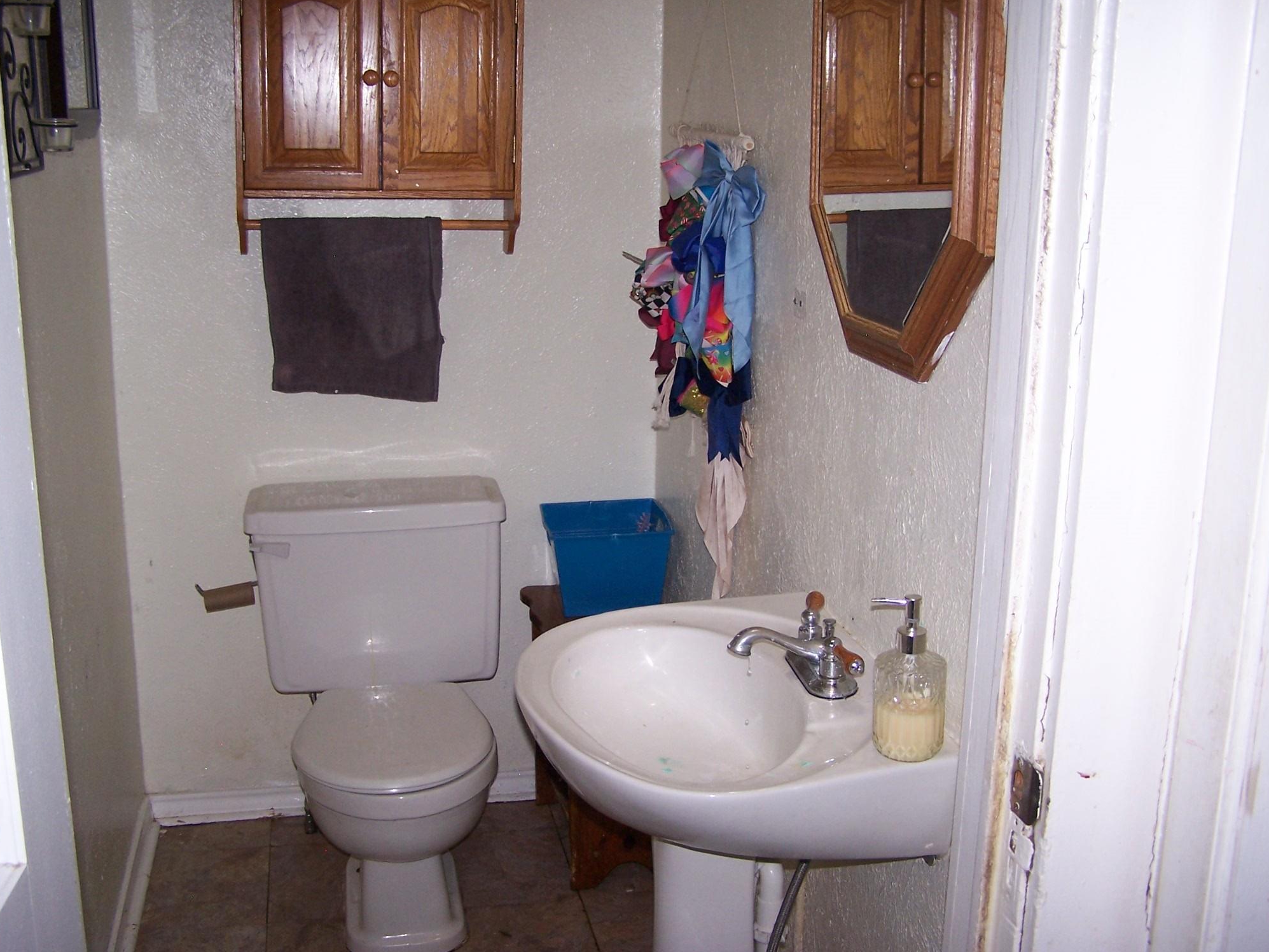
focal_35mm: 39
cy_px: 465
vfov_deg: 36.8
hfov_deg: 47.9
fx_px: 1430
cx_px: 642
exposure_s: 1/60
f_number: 2.8
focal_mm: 6.3
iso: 140
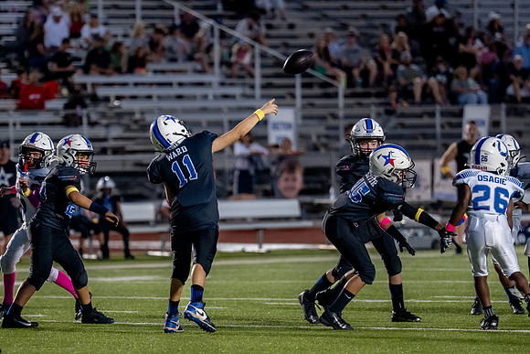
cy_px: 224
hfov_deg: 6.3
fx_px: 4789
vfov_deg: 4.2
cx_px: 175
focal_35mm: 325
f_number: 2.8
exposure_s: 1/1000
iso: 2500
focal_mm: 191
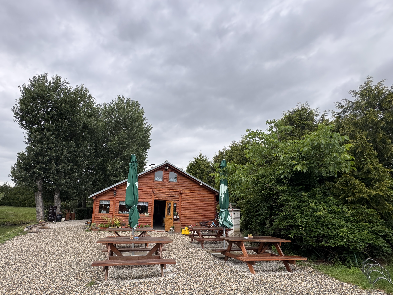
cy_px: 179
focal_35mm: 17
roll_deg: -2.1
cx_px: 160
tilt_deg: +8.1
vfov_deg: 73.8
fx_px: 193
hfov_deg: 90.0
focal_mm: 2.22
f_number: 2.2
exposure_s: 1/236
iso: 40
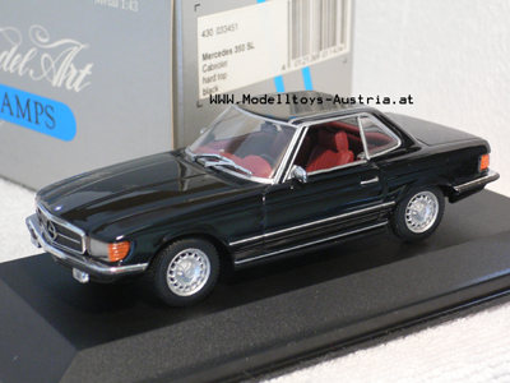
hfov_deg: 26.3
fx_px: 1090
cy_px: 192
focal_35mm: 74
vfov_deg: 19.9
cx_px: 255
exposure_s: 1/8
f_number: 4.2
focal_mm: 12.3
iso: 200
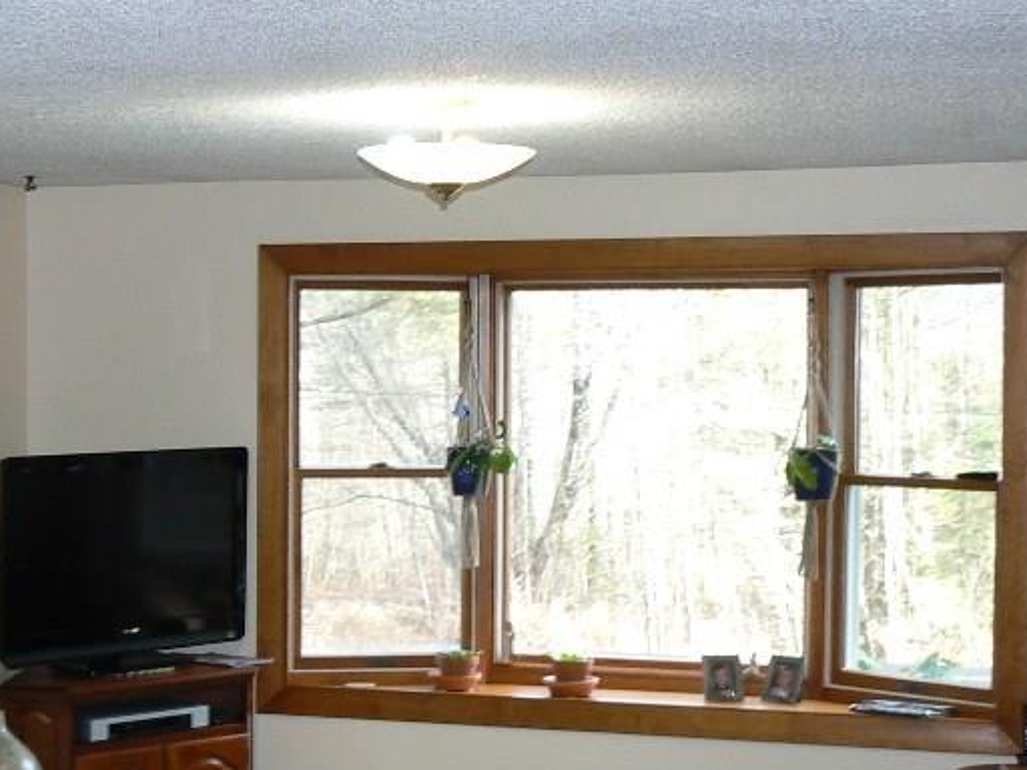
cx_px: 191
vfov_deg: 20.4
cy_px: 443
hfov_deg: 26.5
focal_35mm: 72
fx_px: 2136
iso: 125
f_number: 2.8
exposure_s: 1/30
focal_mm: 6
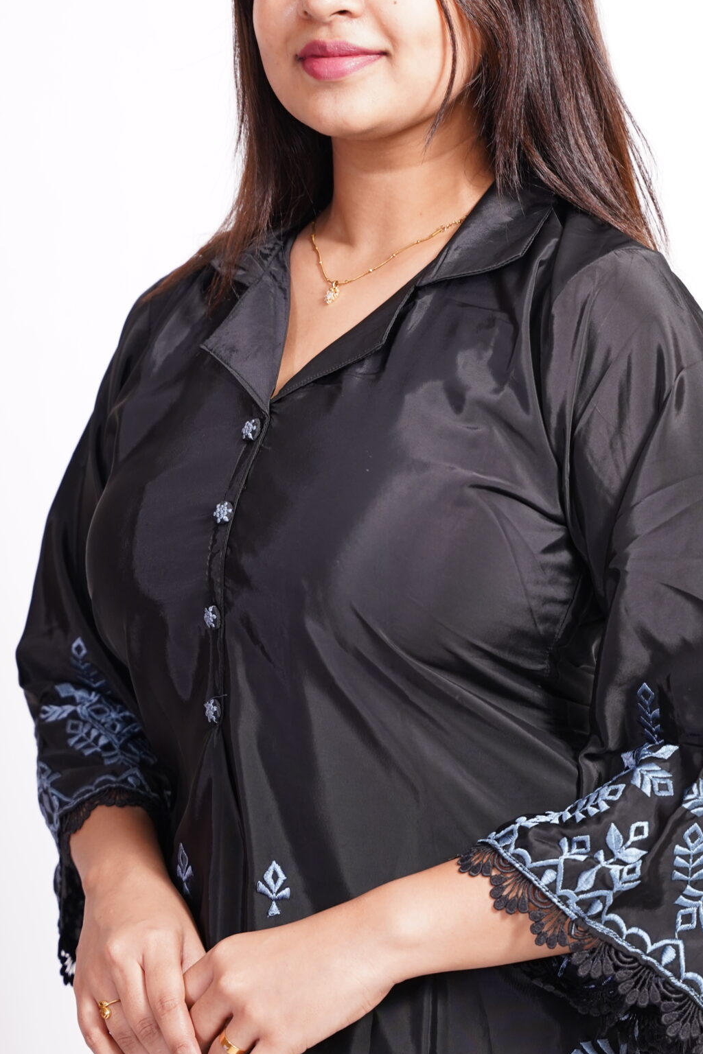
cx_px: 382
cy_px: 414
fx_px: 3227
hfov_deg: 12.4
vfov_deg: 18.5
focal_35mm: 110
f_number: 4
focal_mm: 66.1
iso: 640
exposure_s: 1/50
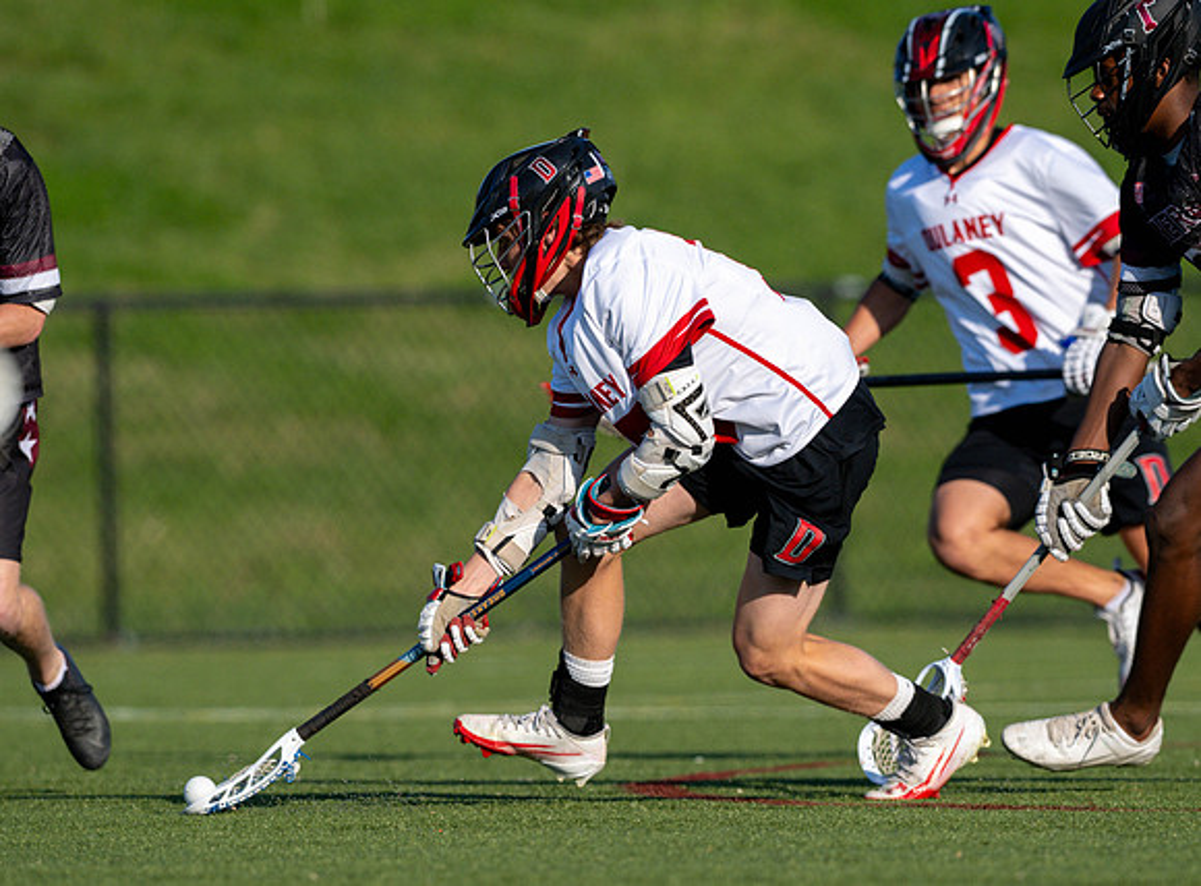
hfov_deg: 3.0
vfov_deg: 2.2
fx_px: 23016
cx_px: 602
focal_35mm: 667
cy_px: 467
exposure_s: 1/4000
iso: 320
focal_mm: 400
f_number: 4
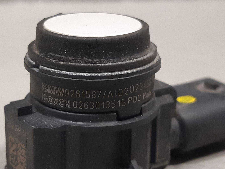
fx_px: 247
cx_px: 86
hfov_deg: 48.6
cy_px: 96
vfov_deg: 37.7
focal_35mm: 38
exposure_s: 1/50
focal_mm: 3.93
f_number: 1.7
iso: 200
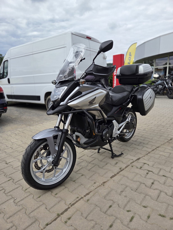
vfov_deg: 73.9
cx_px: 86
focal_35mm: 23
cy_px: 115
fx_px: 153
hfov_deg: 58.9
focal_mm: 5.4
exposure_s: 1/3747
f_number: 1.8
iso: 80
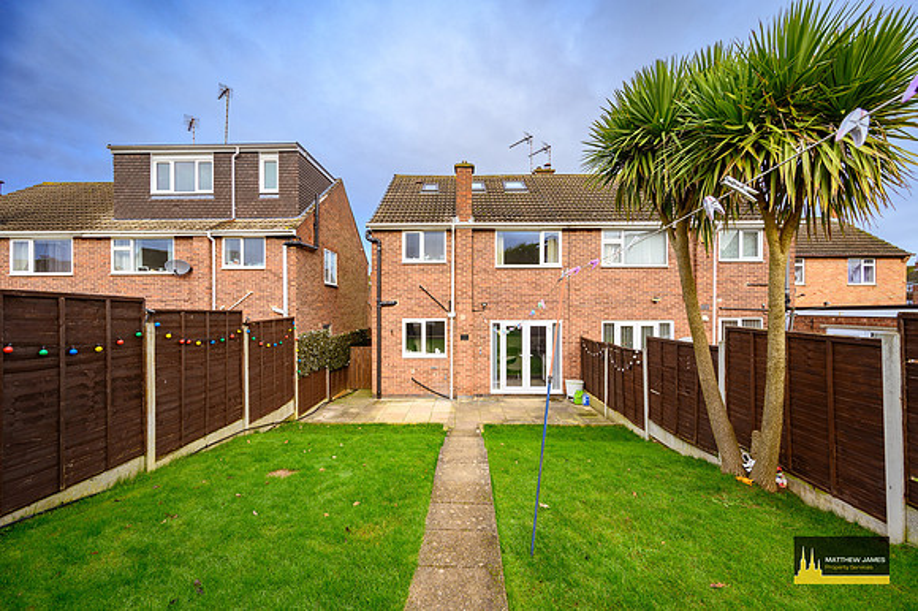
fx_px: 357
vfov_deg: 81.1
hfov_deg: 104.3
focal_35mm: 14
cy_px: 306
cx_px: 459
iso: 100
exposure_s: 1/60
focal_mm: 14
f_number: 7.1
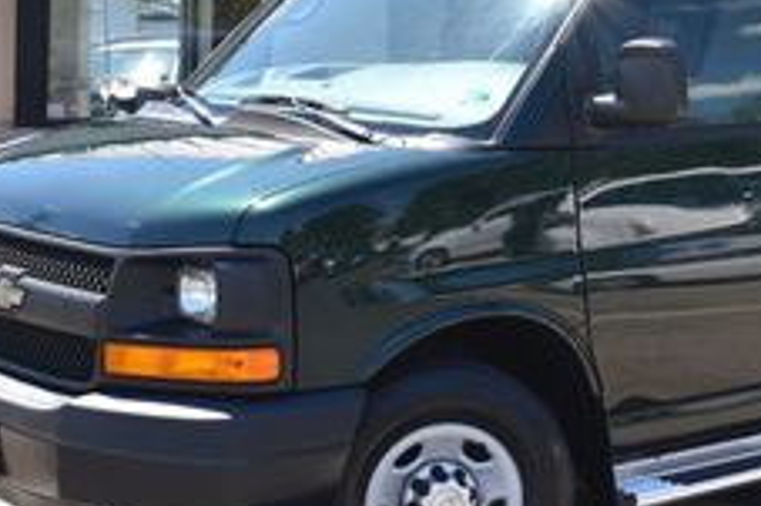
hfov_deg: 21.5
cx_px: 677
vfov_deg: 14.5
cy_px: 60
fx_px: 1964
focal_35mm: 93
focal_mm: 22
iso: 200
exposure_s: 1/320
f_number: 7.1
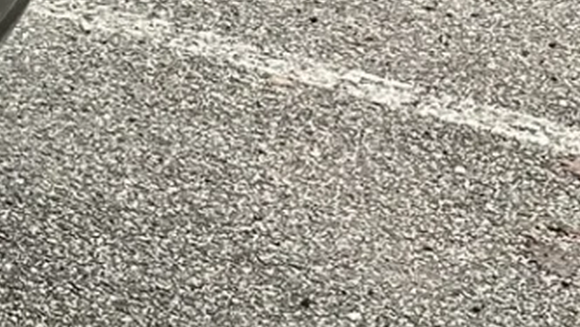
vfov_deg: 7.3
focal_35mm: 164
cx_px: -1027
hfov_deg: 10.3
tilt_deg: -18.5
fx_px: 2523
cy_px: -184
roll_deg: -0.9
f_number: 1.6
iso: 32
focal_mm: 5.1
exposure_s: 1/125
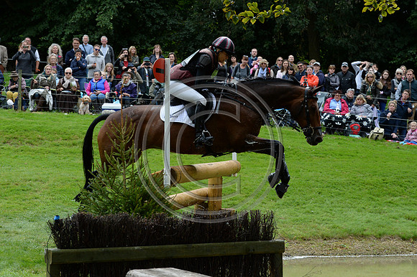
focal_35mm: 90
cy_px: 138
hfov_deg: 22.6
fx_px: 1042
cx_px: 208
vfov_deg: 15.2
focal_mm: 90
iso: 2000
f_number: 9
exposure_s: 1/1000
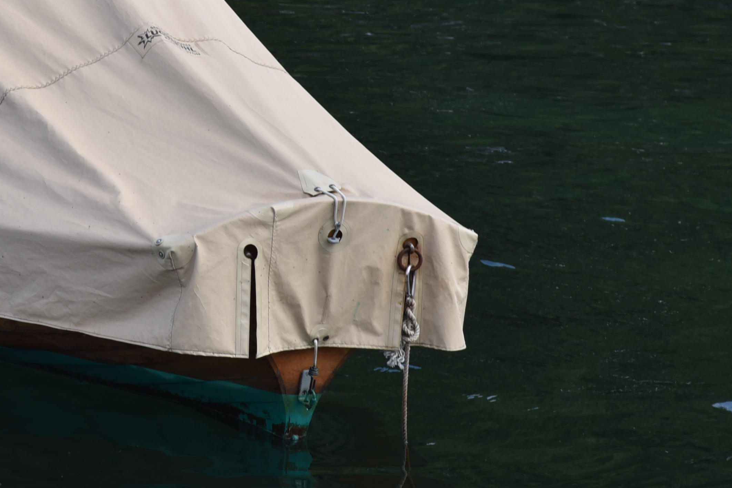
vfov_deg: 5.4
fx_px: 5185
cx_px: -14
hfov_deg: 8.0
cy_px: 43
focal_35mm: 255
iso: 200
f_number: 9
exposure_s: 1/320
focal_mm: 120
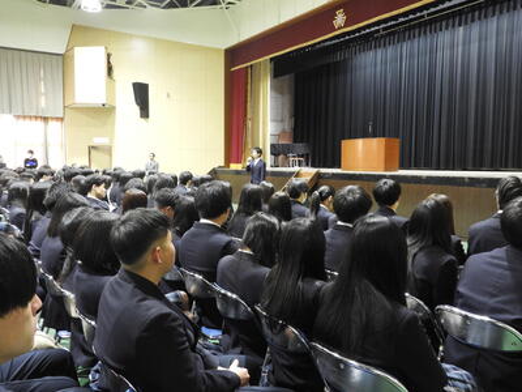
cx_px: 261
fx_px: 452
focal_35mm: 30
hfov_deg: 60.0
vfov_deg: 46.8
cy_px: 196
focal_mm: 5.4
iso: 450
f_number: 3.5
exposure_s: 1/8
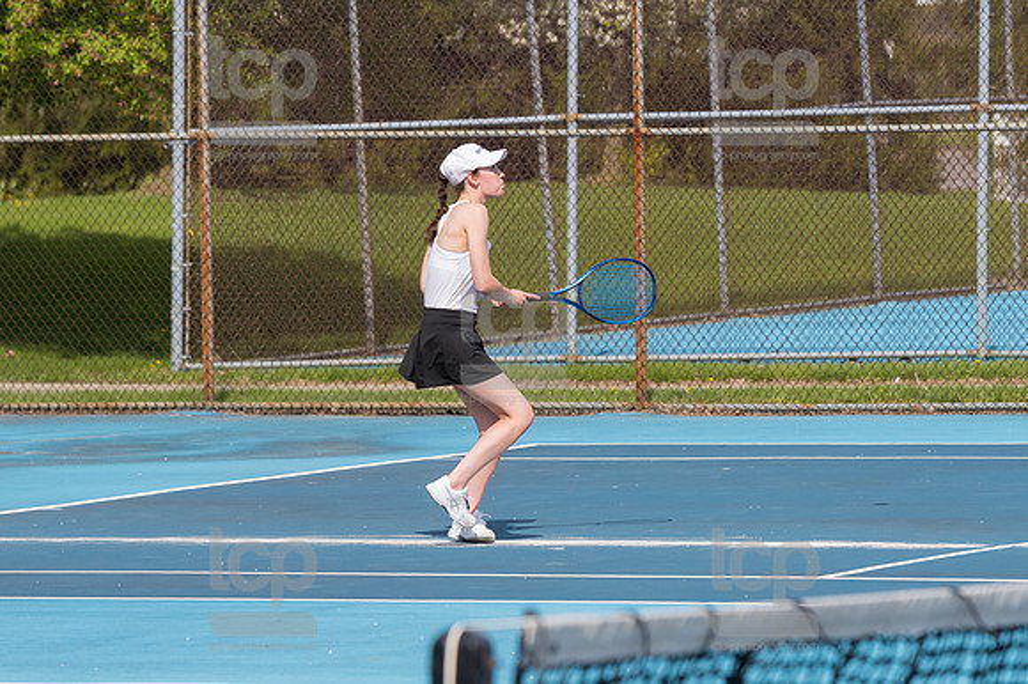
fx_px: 8133
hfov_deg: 7.2
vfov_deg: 4.8
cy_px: 342
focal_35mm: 285
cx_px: 514
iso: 320
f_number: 5.6
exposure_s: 1/1600
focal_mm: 190
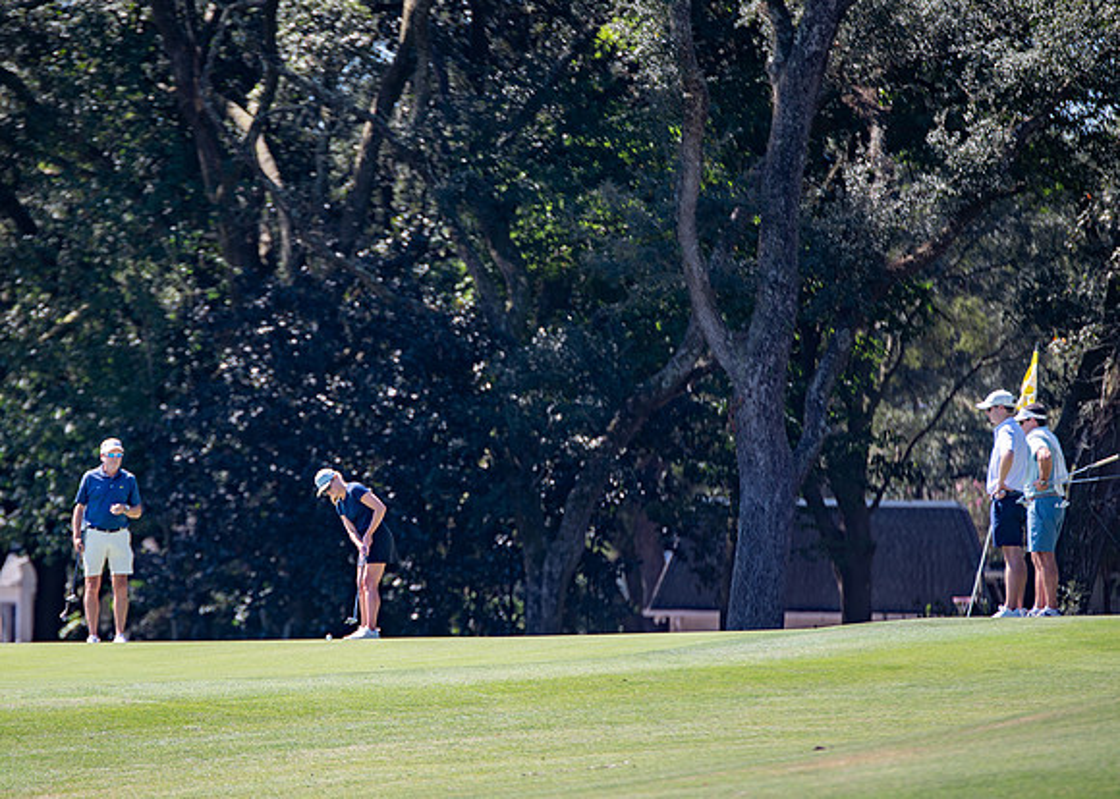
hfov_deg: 8.6
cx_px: 452
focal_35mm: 234
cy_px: 465
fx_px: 7452
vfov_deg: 6.1
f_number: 2.8
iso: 100
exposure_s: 1/1000
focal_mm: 185
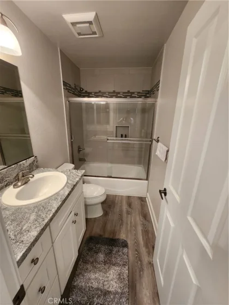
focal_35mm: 13
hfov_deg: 89.9
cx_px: 114
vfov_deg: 106.2
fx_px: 115
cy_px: 152
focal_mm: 1.74
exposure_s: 1/60
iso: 320
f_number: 2.2
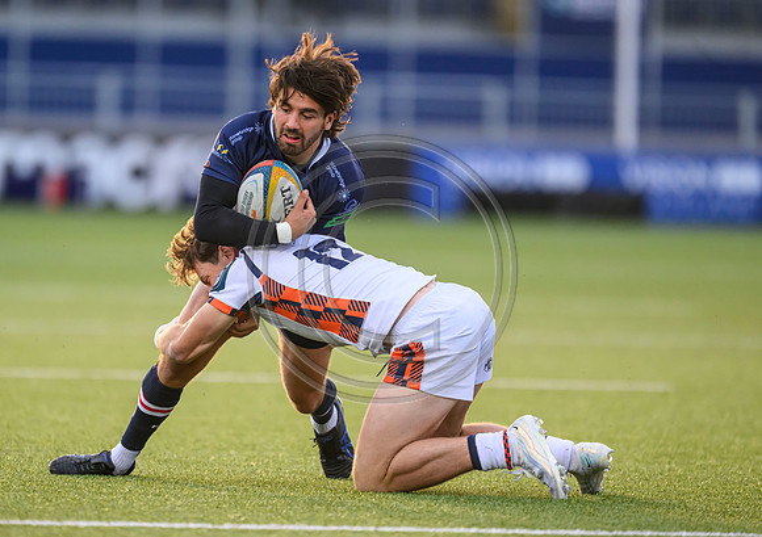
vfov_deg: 2.3
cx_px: 328
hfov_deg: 3.2
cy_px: 248
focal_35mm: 626
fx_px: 13491
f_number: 4
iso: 2500
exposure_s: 1/2000
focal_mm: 560
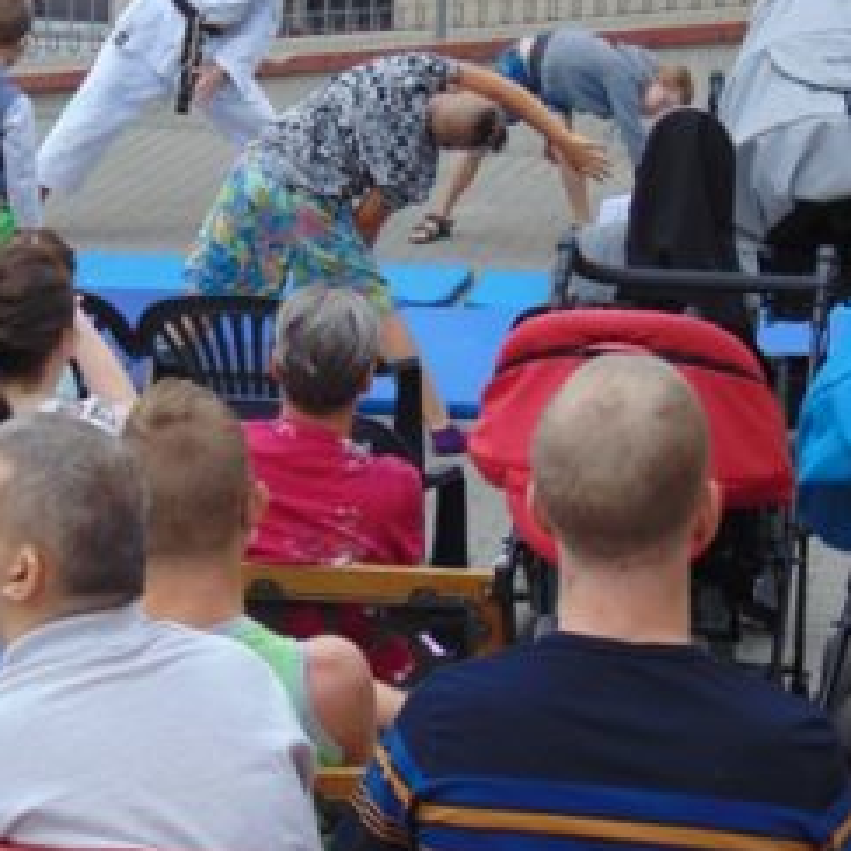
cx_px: 269
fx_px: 3866
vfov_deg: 12.5
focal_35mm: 139
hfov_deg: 12.5
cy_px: 244
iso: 80
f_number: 3.6
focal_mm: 10.8
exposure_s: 1/160
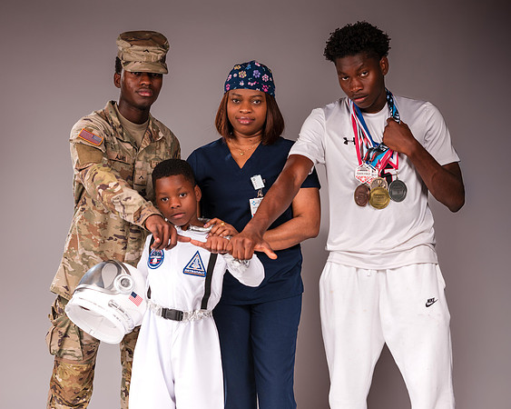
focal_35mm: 98
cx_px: 218
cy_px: 205
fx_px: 1487
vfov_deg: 15.6
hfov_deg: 19.5
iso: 50
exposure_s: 1/400
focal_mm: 85
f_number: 2.8
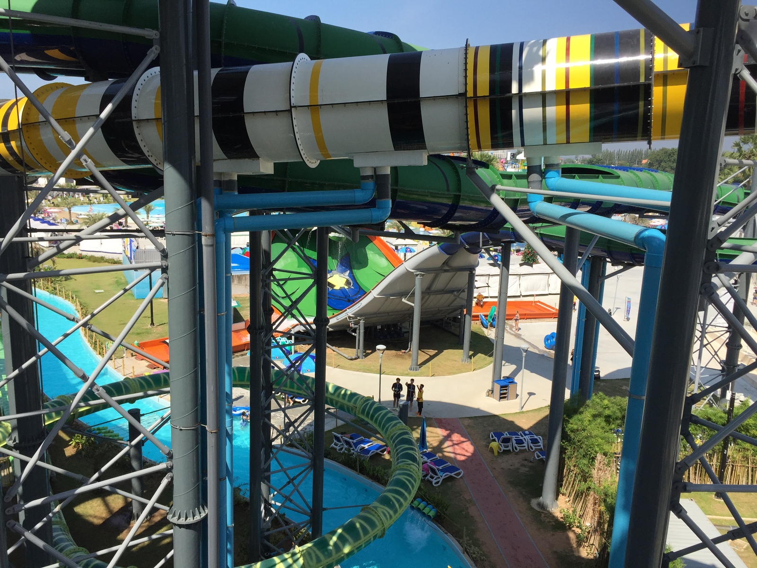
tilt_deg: -11.6
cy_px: 284
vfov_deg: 48.2
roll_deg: -2.9
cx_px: 378
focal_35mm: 29
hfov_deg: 61.7
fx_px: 634
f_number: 2.2
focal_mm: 4.15
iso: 32
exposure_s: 1/2326
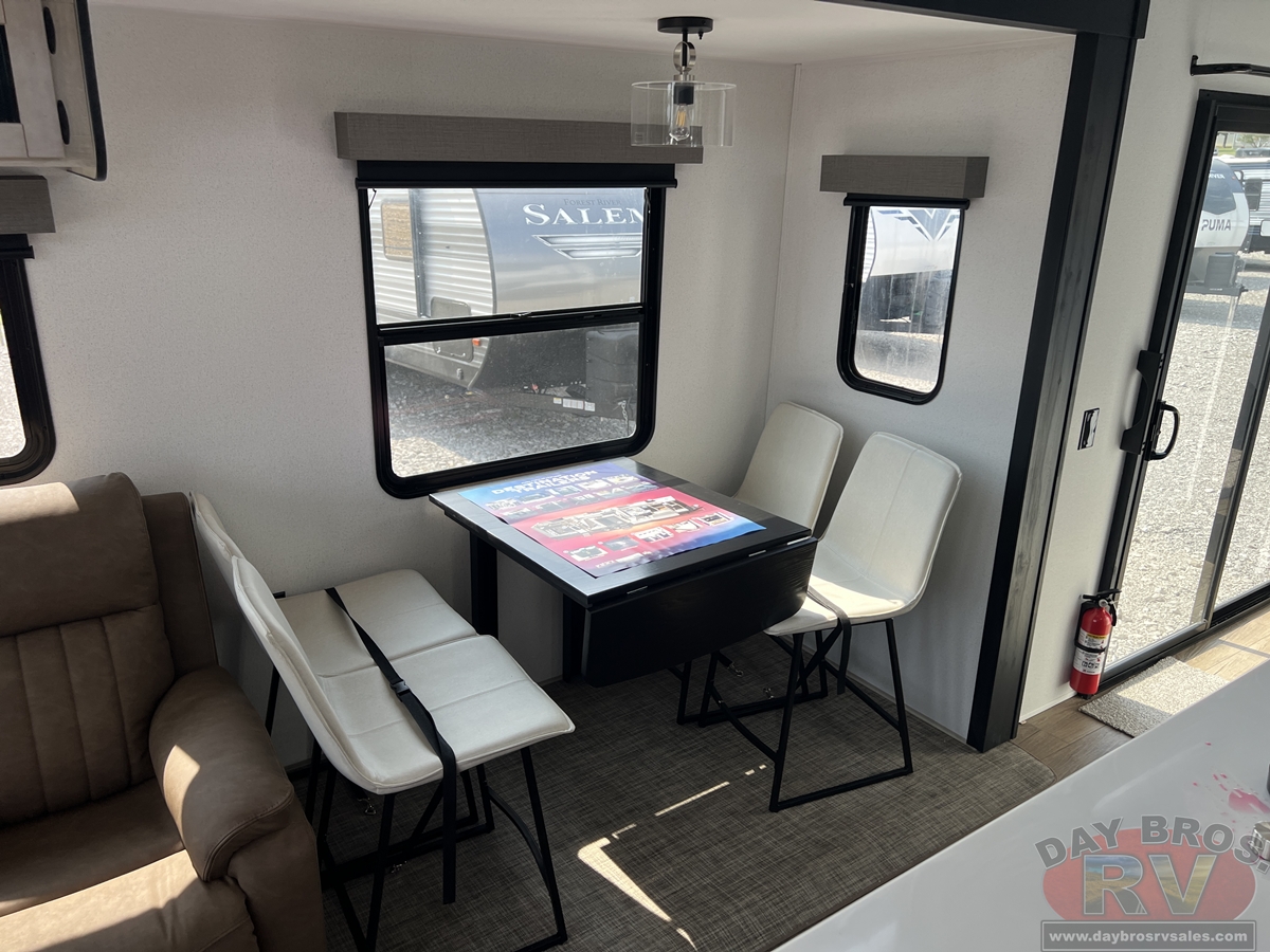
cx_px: 635
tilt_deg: -20.4
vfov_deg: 53.1
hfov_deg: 67.3
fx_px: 954
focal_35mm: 26
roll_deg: -0.7
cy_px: 476
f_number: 1.5
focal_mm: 5.7
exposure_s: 1/136
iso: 32
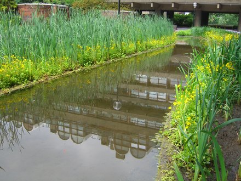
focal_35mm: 38
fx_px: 265
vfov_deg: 37.7
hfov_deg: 49.0
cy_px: 90
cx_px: 120
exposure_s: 1/320
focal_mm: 7.9
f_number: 2.8
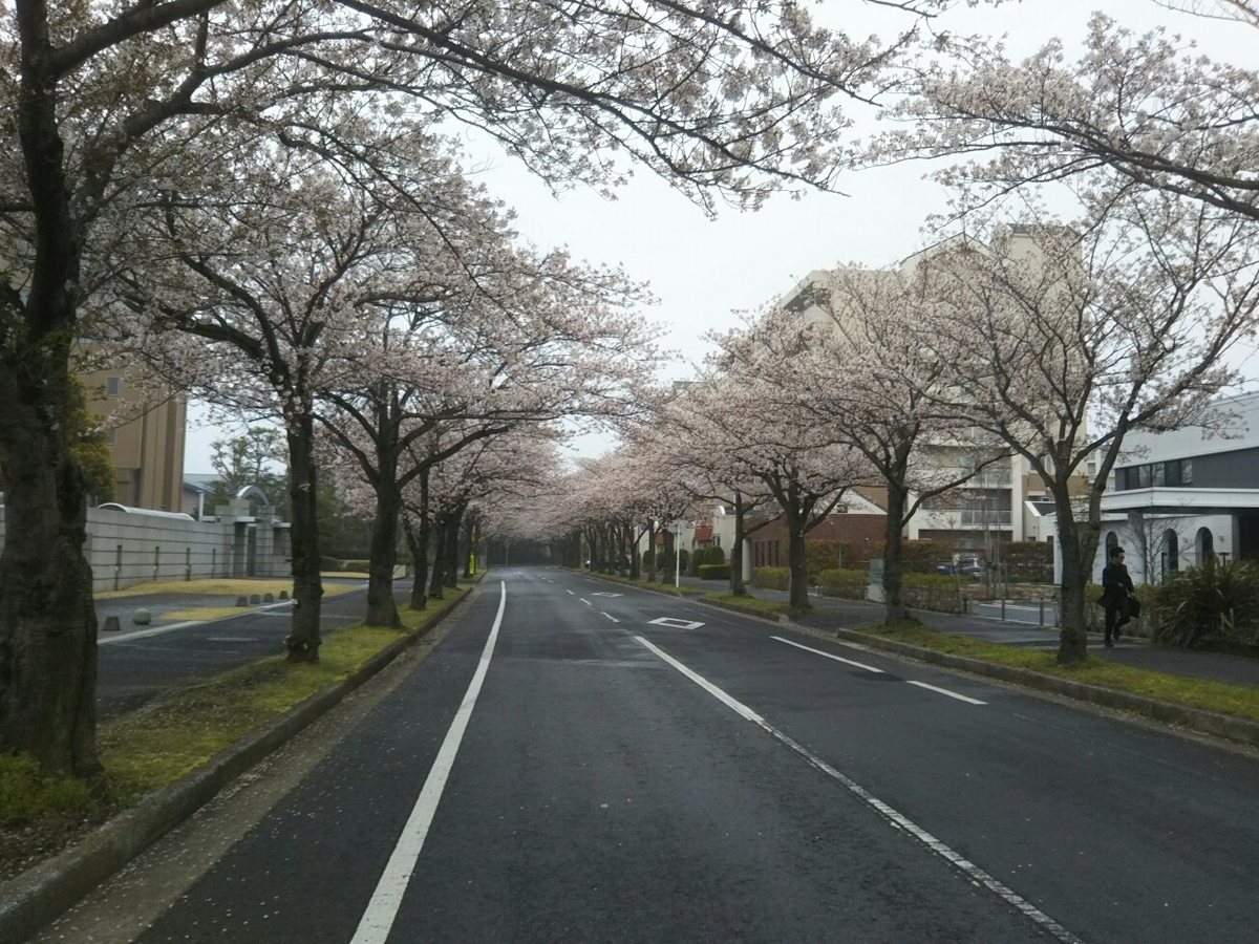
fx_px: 1091
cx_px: 630
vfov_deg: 46.8
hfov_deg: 60.0
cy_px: 472
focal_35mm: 30
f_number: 2.2
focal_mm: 4
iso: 25
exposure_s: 1/158
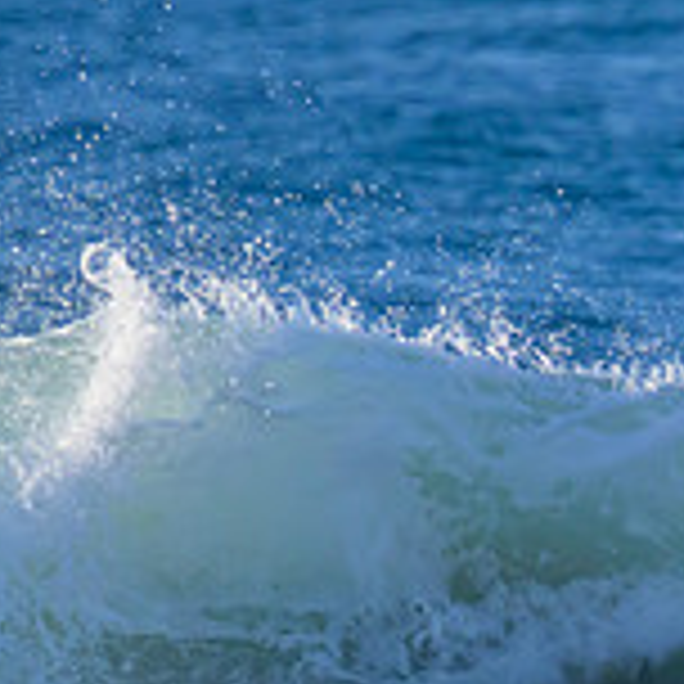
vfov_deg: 0.7
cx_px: 1269
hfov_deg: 0.7
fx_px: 58191
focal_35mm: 2603
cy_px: 520
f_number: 11
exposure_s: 1/2000
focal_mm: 800
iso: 2200
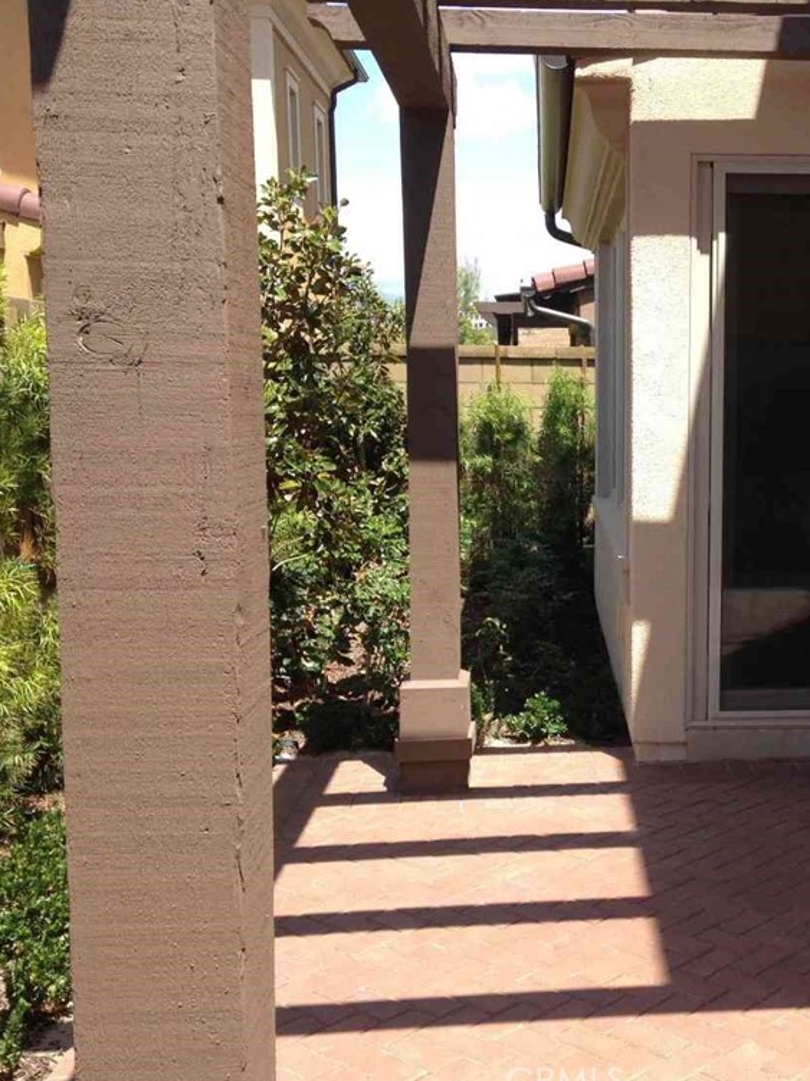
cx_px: 662
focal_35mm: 45
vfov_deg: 42.1
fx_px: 1404
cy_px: 548
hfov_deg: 31.3
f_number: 2.4
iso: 50
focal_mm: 4.13
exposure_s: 1/678
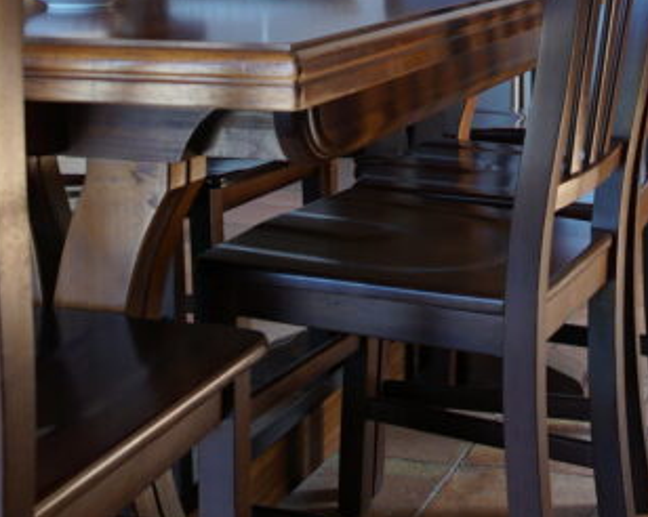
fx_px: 1482
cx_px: 526
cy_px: -195
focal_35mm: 77
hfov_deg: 24.2
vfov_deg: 18.2
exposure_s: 1/60
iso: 160
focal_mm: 16.5
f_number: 4
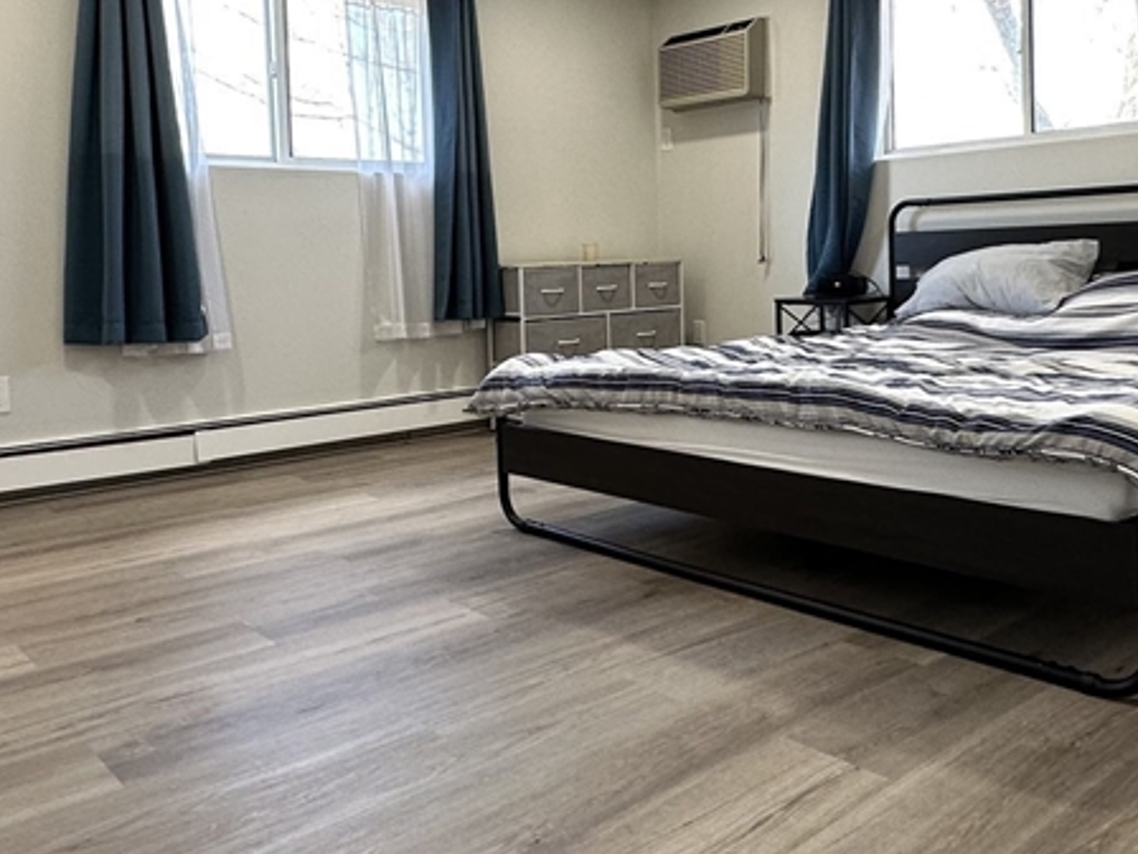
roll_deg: +1.7
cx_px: 696
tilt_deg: -1.9
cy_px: 287
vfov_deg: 43.6
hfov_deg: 56.3
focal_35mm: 32
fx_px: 1052
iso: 160
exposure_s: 1/120
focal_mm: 2.22
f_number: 2.2
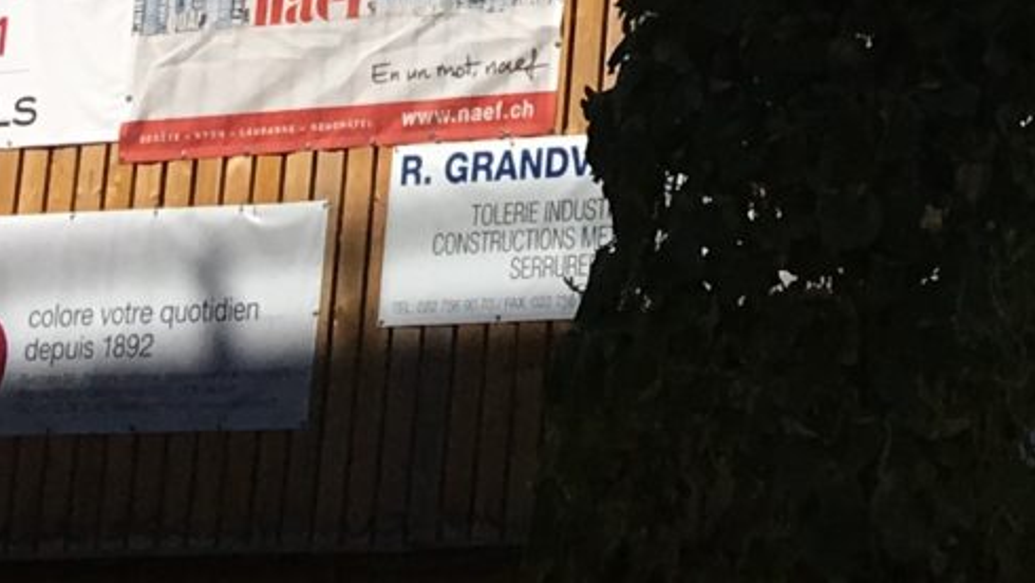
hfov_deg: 12.5
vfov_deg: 6.6
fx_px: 4530
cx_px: 1483
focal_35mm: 165
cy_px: -1293
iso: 25
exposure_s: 1/2653
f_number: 2.2
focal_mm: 4.15
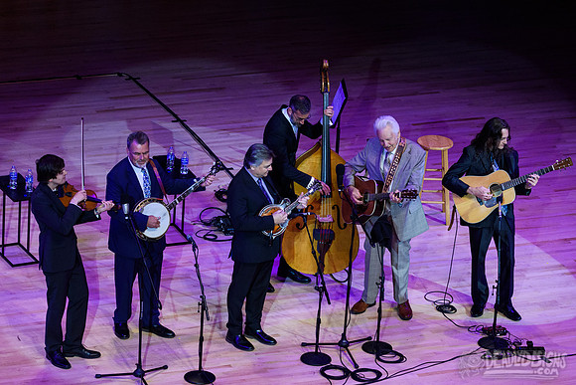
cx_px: 288
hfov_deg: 11.1
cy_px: 192
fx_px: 2961
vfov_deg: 7.4
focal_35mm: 185
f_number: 5.3
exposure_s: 1/640
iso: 2500
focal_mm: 185
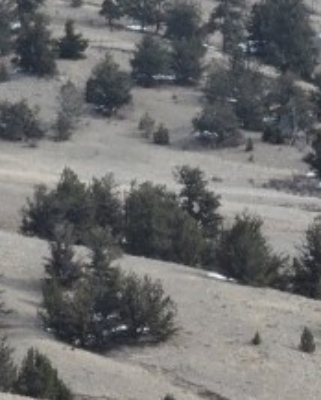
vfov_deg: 4.0
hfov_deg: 3.2
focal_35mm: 483
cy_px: 35
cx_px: -168
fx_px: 5728
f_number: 4.2
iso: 100
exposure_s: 1/500
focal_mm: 18.7
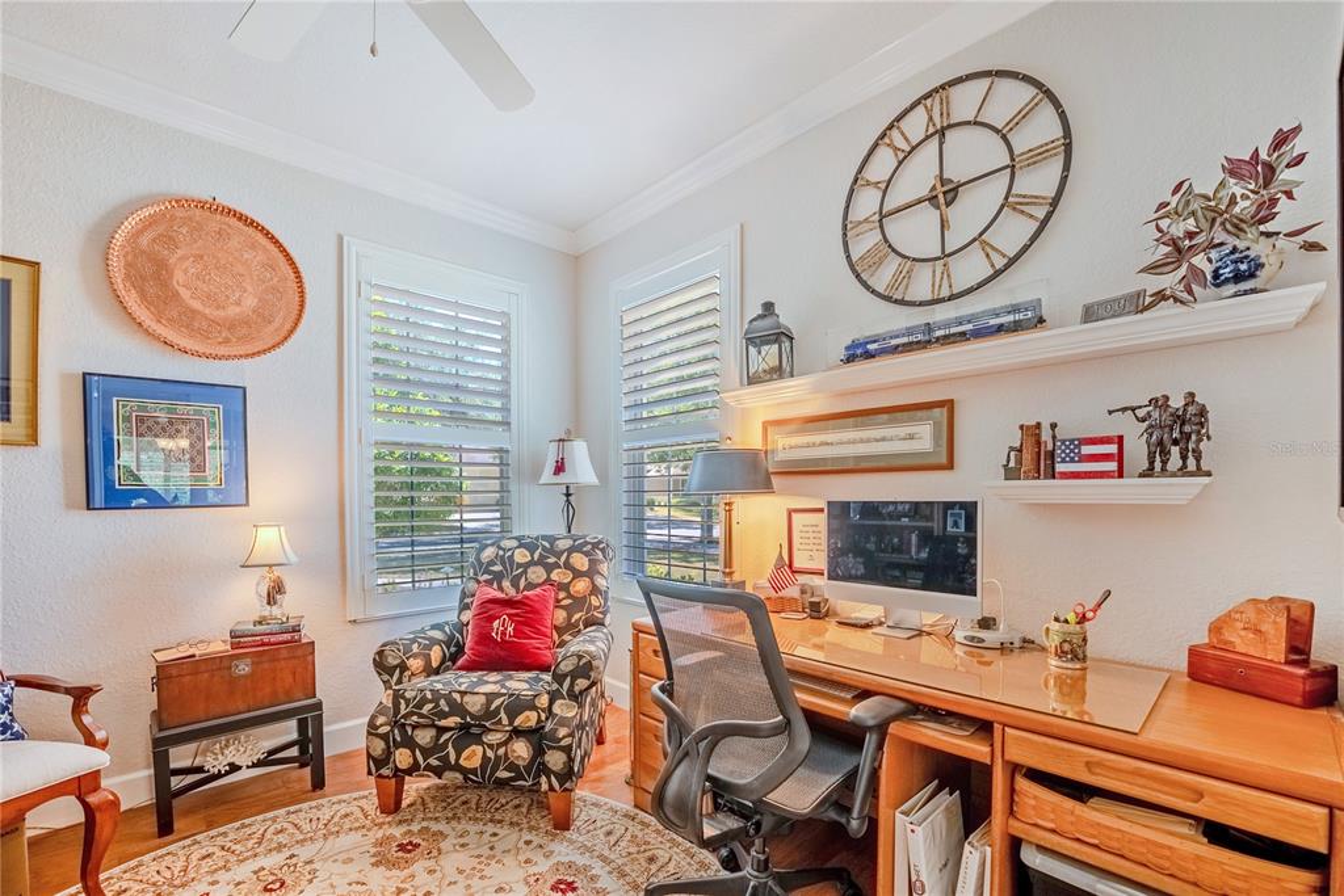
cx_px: 672
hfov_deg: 104.2
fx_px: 523
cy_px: 448
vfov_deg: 81.2
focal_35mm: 14
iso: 1600
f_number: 3.5
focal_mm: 14
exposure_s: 1/2500
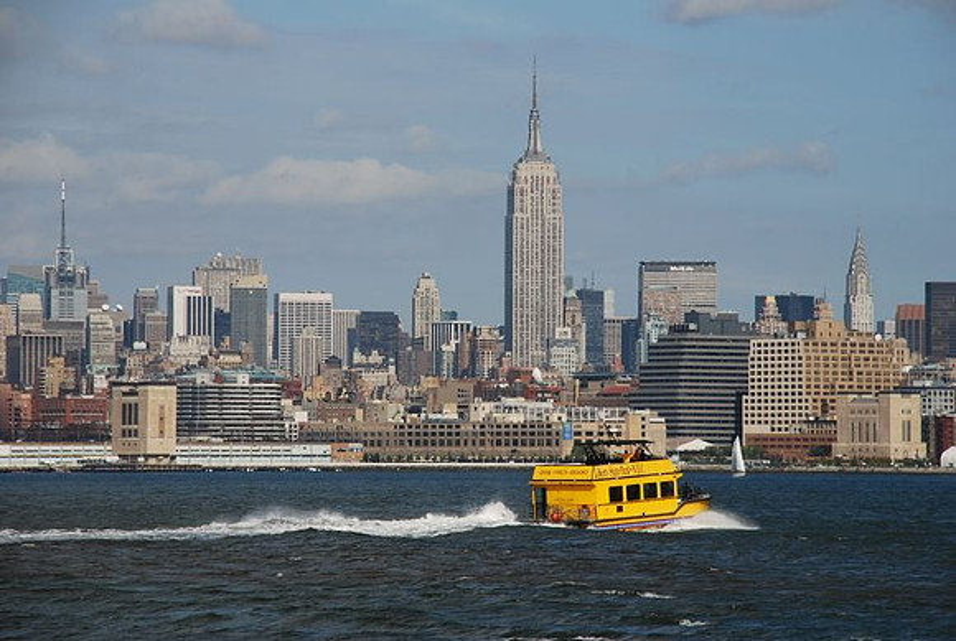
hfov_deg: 10.1
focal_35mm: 202
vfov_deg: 6.8
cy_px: 320
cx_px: 478
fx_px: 5387
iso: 180
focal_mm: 135
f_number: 10
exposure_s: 1/250
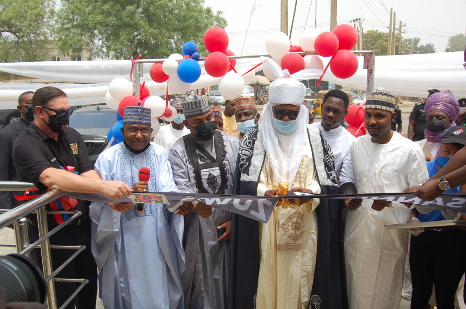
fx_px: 388
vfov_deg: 43.5
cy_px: 154
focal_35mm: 30
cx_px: 233
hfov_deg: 62.0
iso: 200
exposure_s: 1/125
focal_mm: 20
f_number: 11
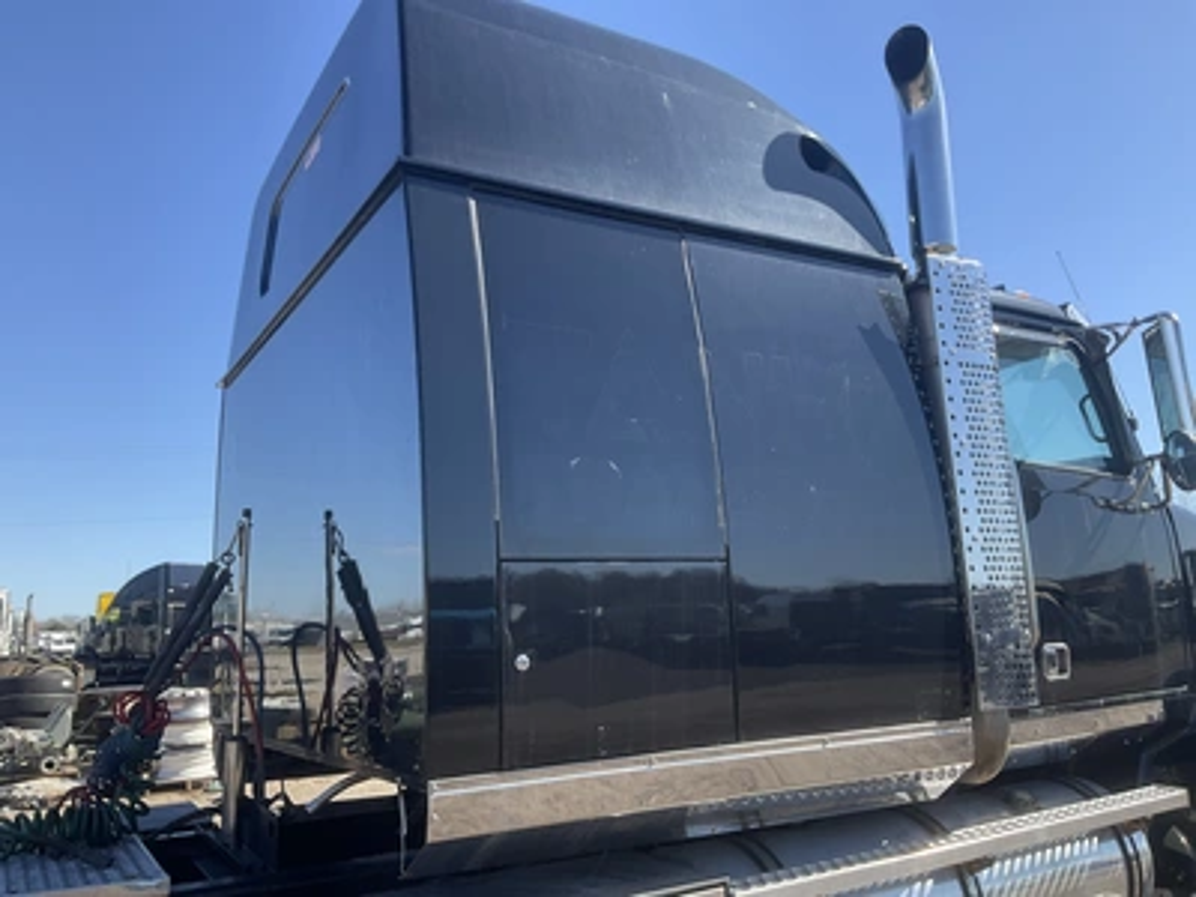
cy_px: 448
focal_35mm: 29
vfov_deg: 48.2
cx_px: 598
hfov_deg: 61.7
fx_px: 1002
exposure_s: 1/719
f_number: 1.8
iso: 25
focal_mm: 3
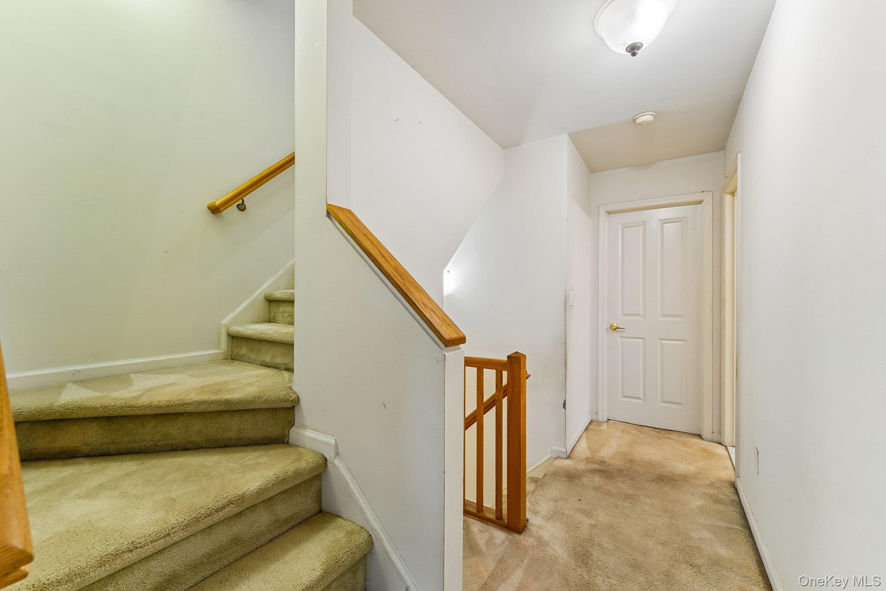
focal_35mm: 14
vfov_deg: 81.2
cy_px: 296
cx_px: 443
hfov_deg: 104.3
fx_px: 345
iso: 400
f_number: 8
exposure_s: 1/5
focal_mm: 14
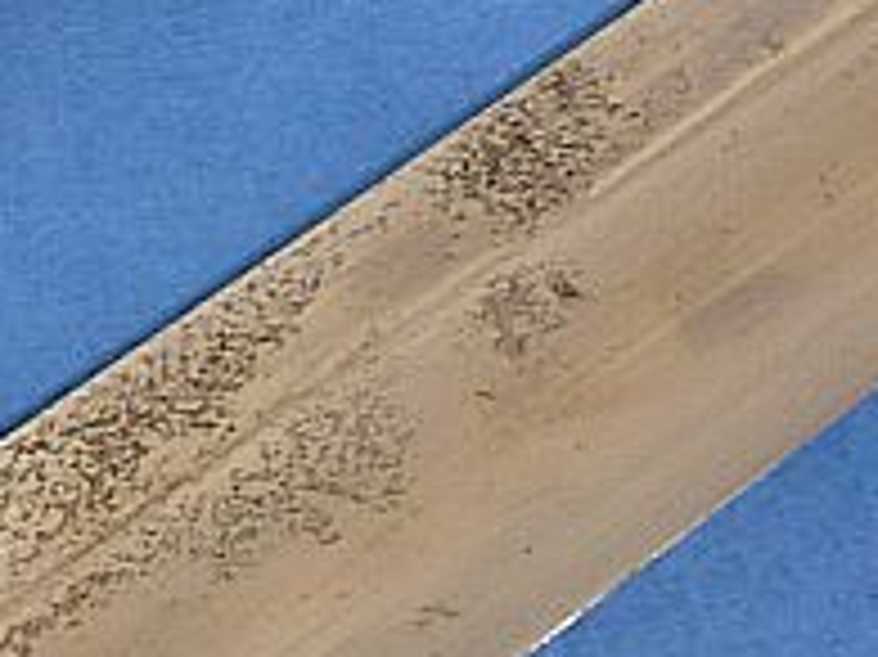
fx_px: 4259
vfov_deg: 8.7
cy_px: 792
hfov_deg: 11.7
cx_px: 207
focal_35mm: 168
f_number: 3.9
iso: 250
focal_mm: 7.4
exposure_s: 1/80
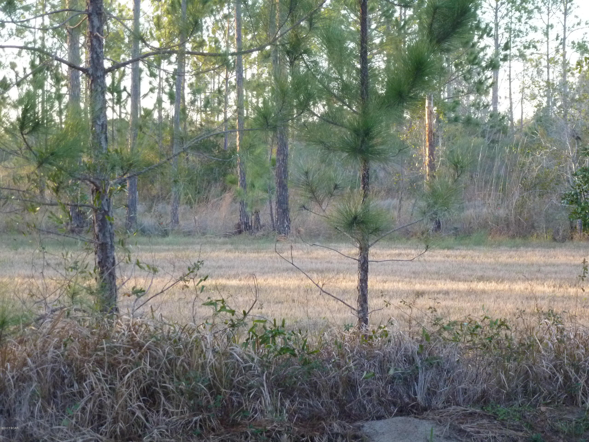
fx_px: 1770
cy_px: 221
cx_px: 294
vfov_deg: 14.2
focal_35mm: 104
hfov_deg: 18.9
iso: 400
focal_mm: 18.7
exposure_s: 1/50
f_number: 5
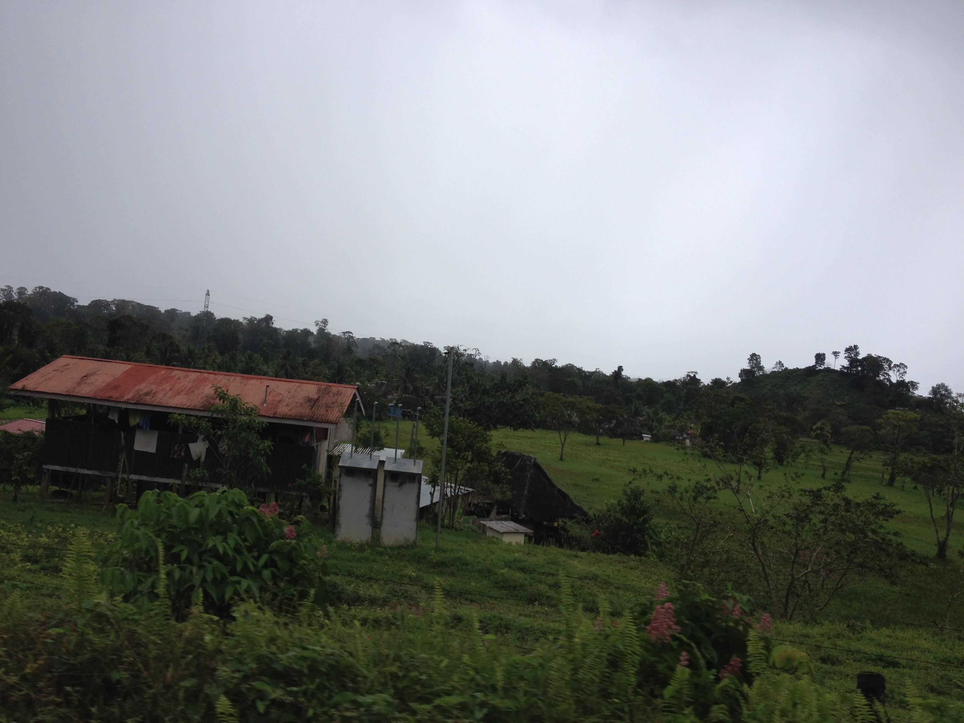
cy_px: 362
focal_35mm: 35
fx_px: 975
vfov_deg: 40.7
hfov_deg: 52.6
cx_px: 482
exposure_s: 1/789
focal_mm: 4.28
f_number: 2.4
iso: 50
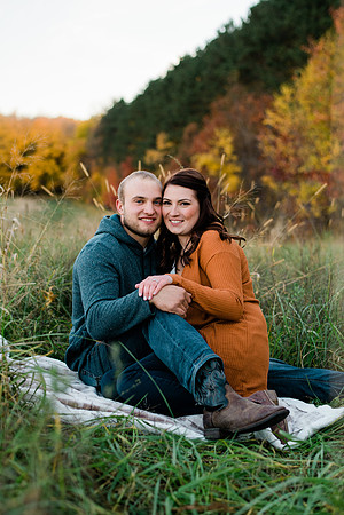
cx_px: 172
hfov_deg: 23.4
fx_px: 831
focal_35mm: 58
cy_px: 258
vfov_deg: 34.5
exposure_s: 1/200
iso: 200
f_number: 2.8
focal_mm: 58
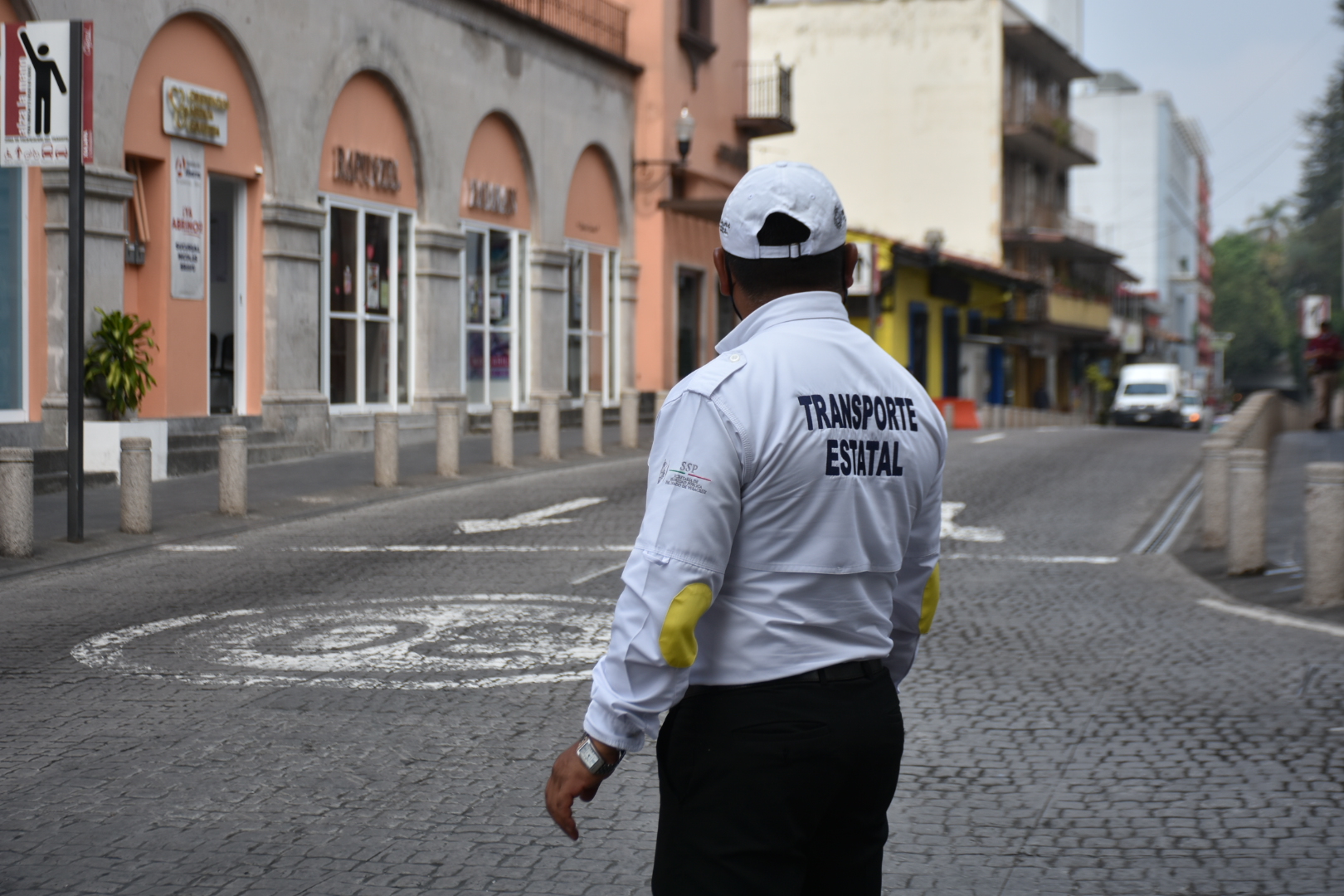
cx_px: 672
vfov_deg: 21.6
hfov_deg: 31.9
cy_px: 448
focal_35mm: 63
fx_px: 2352
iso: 125
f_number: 4.5
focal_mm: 42
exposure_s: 1/800
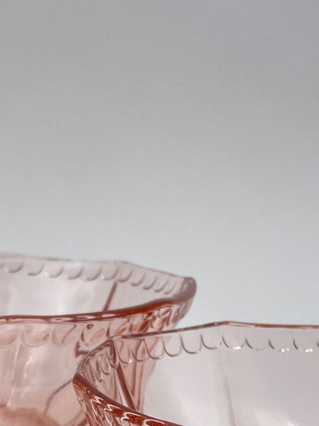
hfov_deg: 18.1
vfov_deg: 21.7
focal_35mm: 81
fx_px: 996
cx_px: 89
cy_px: 556
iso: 50
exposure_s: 1/686
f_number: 1.6
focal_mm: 4.2
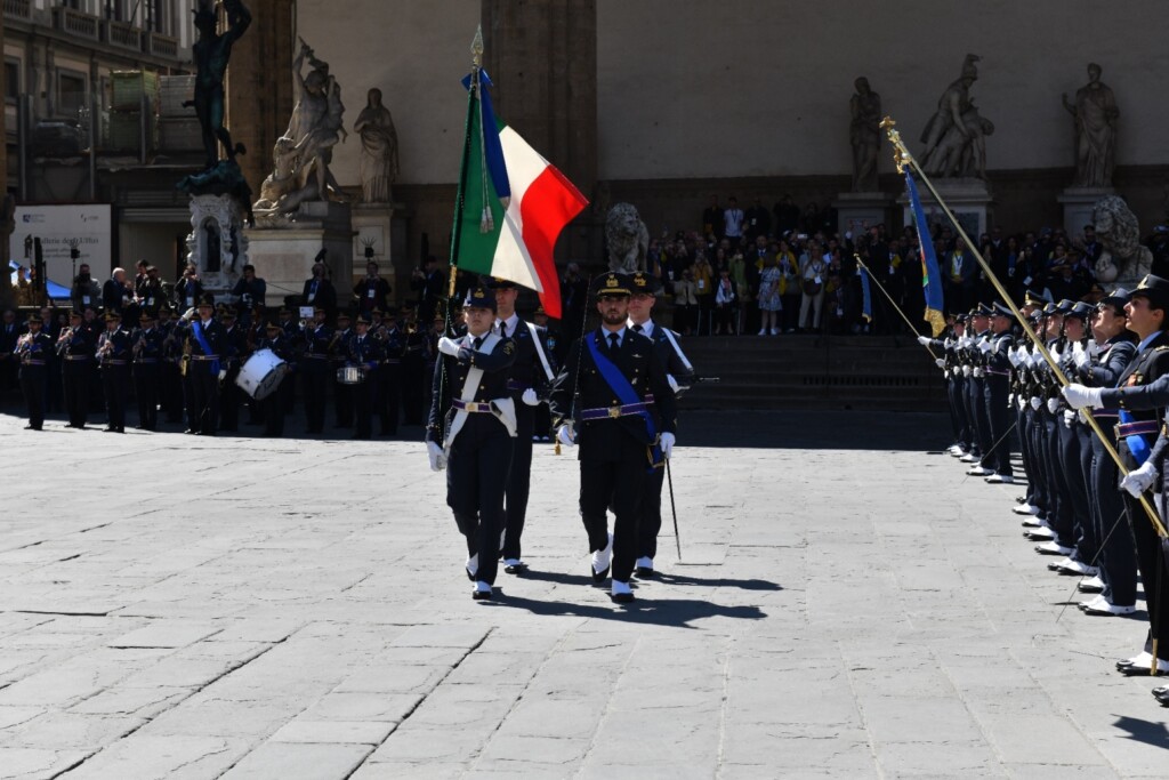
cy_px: 390
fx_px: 2273
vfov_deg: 19.5
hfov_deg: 28.8
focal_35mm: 70
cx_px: 584
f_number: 10
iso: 500
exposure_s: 1/1000
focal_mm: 70
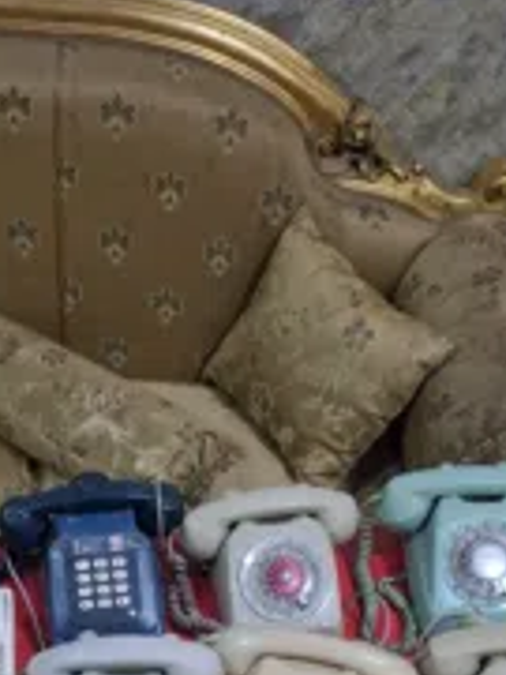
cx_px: 135
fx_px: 994
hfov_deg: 28.2
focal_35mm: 51
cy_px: 728
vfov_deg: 33.2
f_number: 1.8
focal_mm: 5.54
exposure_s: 1/24
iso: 400
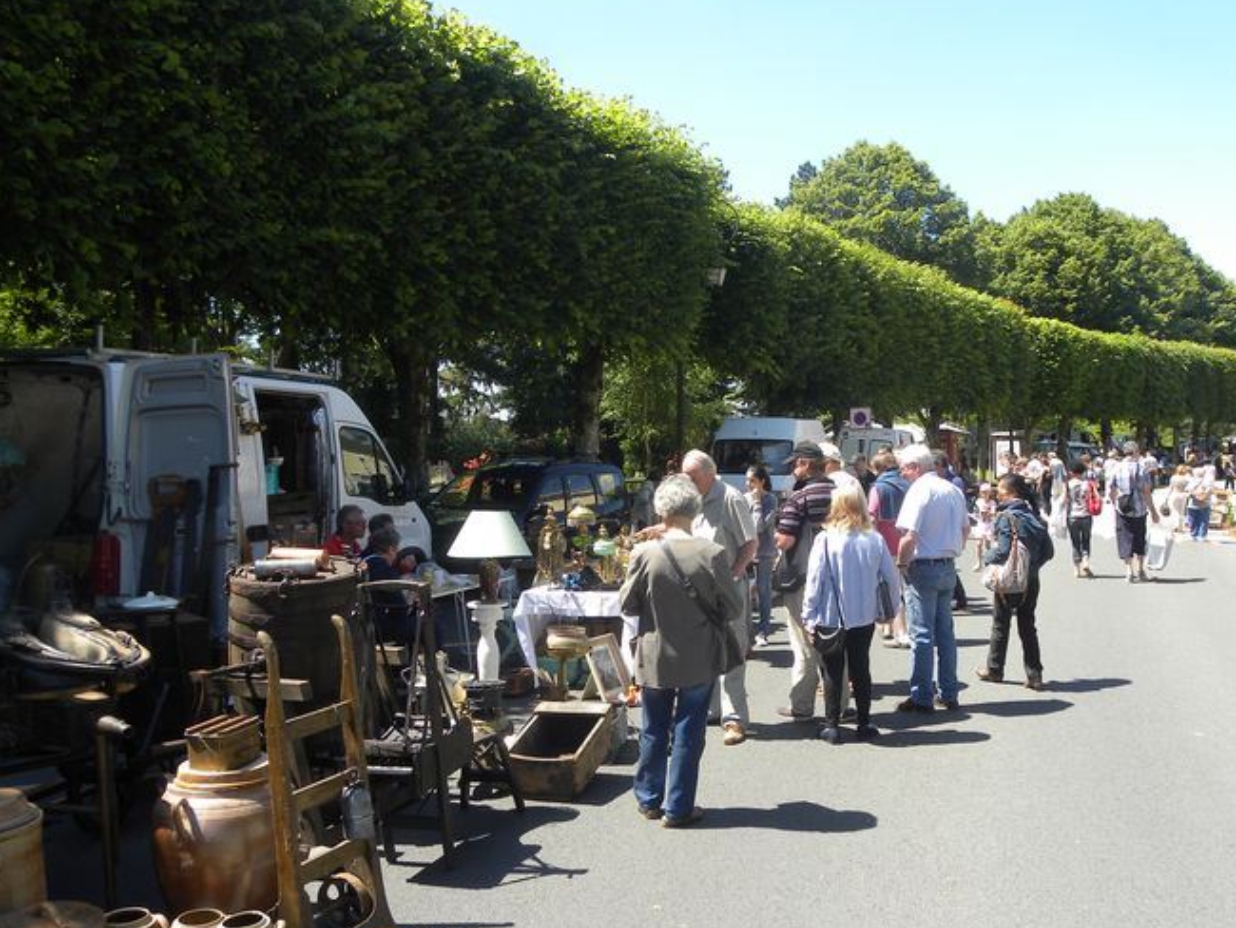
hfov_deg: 56.6
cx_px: 694
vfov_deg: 44.1
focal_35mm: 32
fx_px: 1143
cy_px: 396
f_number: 4.5
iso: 64
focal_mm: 4.6
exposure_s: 1/190
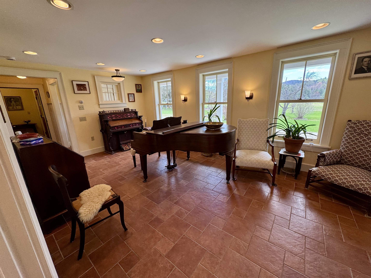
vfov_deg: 85.7
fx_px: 150
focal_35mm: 14
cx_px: 186
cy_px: 139
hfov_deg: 102.1
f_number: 2.2
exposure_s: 1/120
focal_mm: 2.22
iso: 64
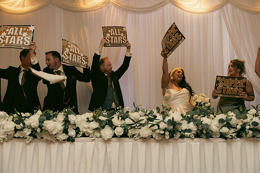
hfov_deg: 51.9
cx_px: 130
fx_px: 267
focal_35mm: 37
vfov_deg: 36.0
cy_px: 86
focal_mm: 37
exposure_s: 1/160
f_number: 3.5
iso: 2500
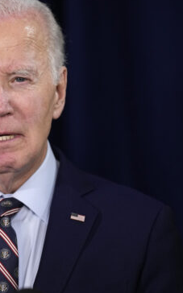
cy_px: 142
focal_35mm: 280
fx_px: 2238
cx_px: -9
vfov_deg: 7.5
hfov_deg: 4.7
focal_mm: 155
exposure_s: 1/250
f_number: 2.8
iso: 2000
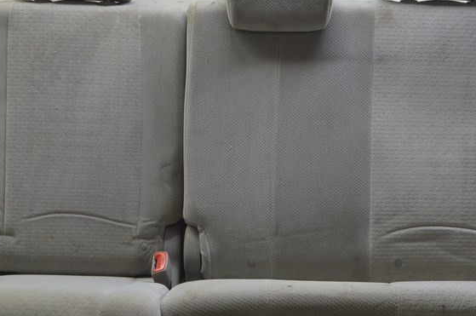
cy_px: 150
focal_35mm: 55
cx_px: 232
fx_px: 726
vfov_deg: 24.5
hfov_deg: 36.3
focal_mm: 20
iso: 400
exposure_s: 1/20
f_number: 5.6
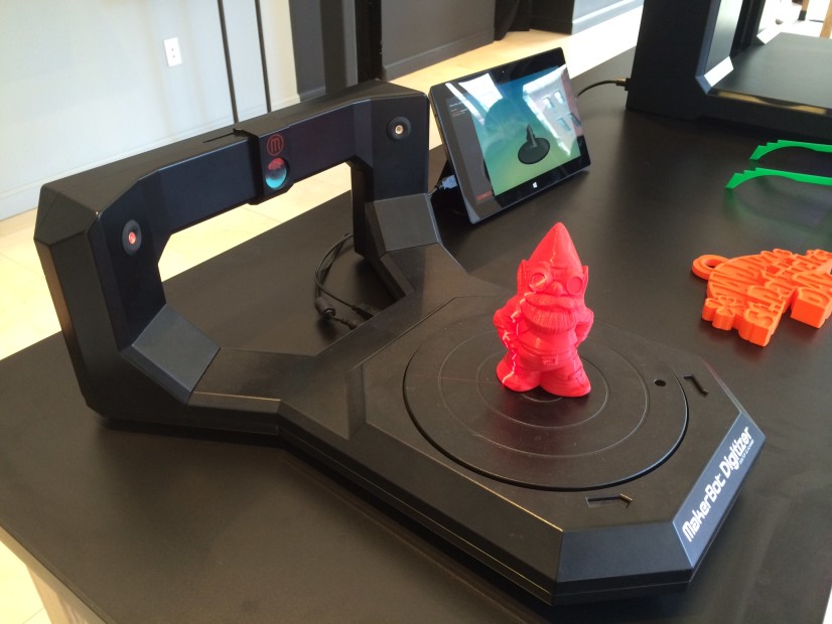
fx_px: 721
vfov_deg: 46.8
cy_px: 312
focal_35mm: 30
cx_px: 416
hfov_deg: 59.9
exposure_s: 1/30
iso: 100
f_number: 2.2
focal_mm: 4.12
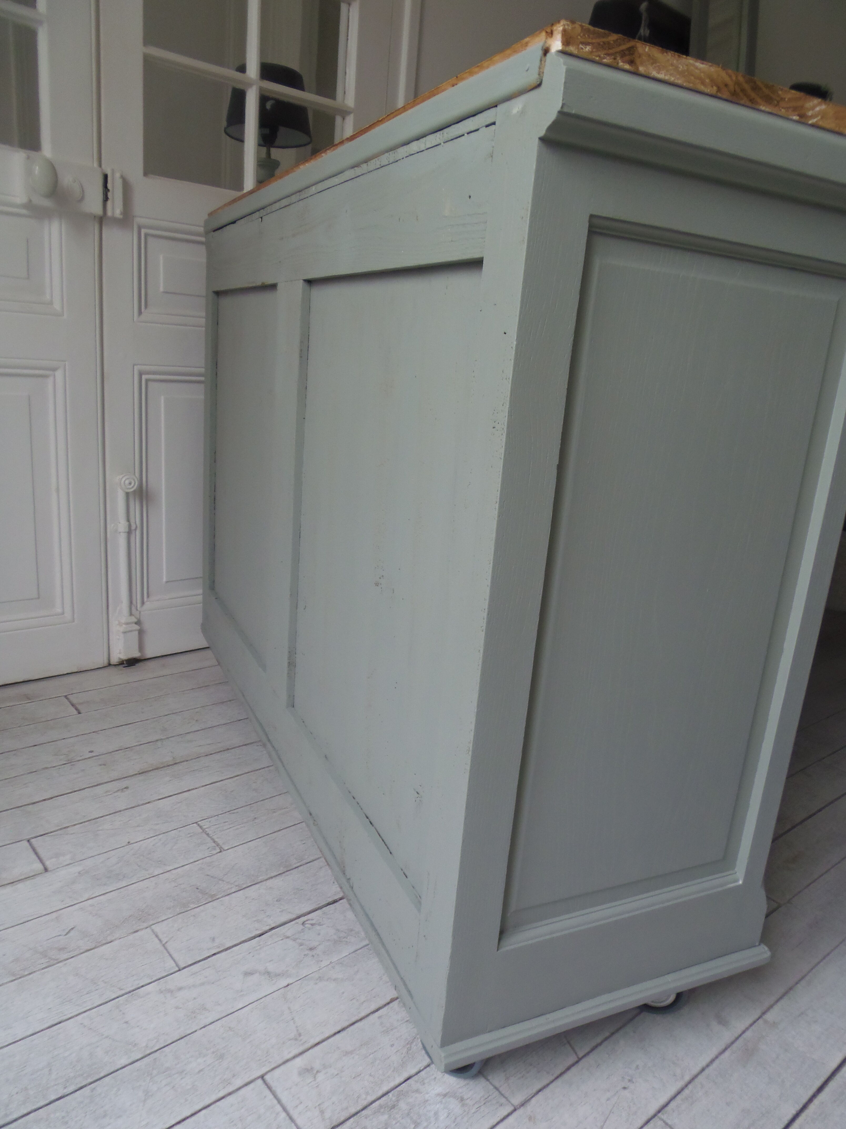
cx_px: 423
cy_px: 564
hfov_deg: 56.8
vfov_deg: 71.6
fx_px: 782
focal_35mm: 24
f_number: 2.9
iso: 100
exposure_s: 1/30
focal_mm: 4.3
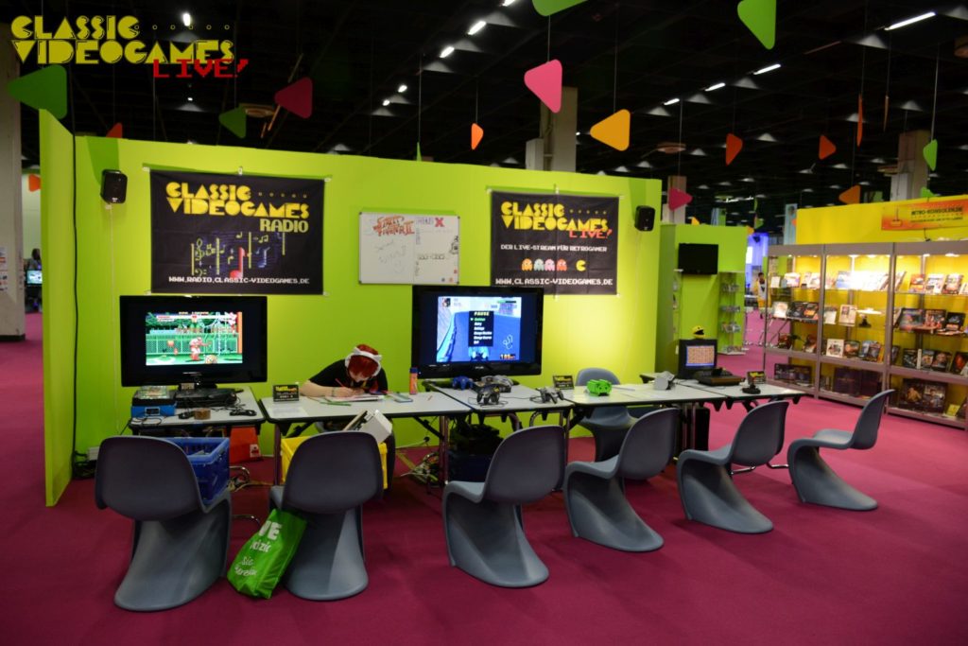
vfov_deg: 47.9
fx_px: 726
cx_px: 484
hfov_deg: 67.4
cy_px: 323
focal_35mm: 27
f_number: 4
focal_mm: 18
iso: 1000
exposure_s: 1/40
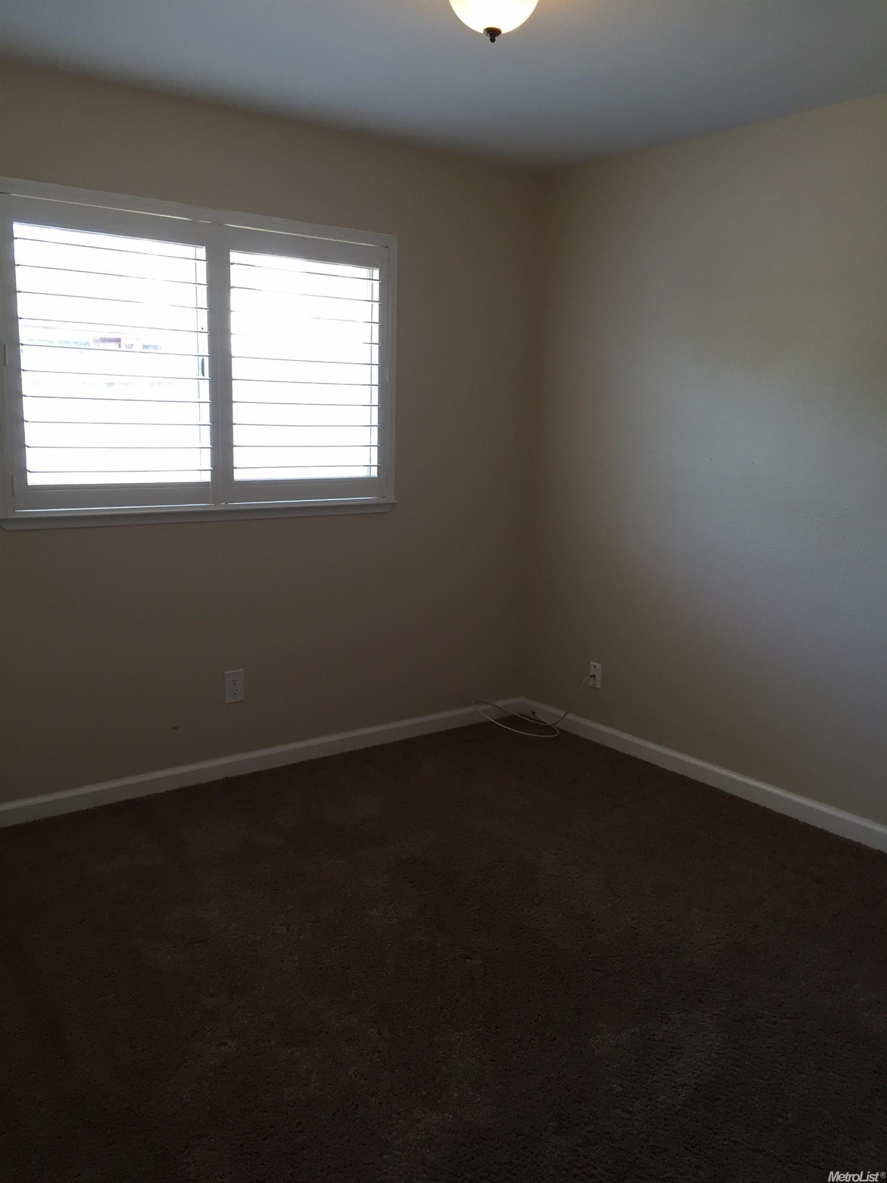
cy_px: 592
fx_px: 991
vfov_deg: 61.7
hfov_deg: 48.2
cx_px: 444
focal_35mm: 29
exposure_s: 1/30
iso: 32
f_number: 2.2
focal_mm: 4.15
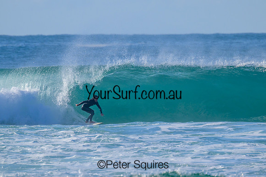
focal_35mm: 824
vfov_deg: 1.7
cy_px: 88
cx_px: 133
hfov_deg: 2.5
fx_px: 6090
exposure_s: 1/2000
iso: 900
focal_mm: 800
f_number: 11
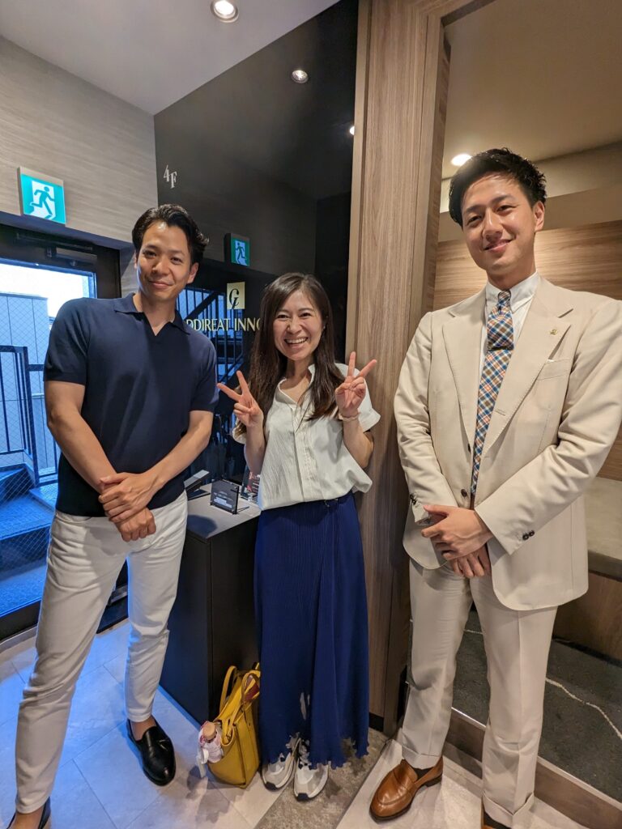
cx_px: 311
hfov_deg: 78.1
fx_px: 383
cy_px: 414
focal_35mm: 16
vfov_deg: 94.5
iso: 192
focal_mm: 2.35
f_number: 2.2
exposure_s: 1/120
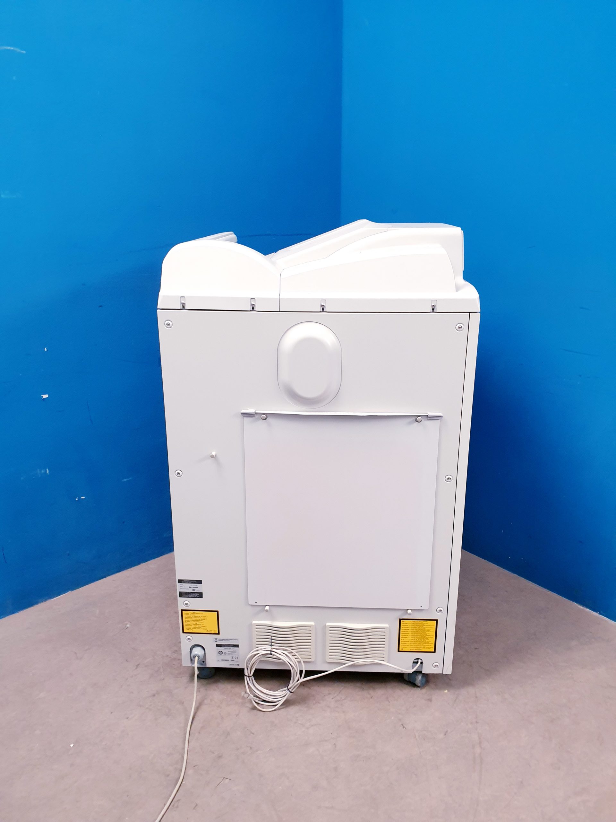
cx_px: 308
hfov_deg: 53.1
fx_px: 617
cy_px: 411
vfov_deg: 67.3
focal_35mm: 26
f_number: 2.4
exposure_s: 1/50
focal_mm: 4.3
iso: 250
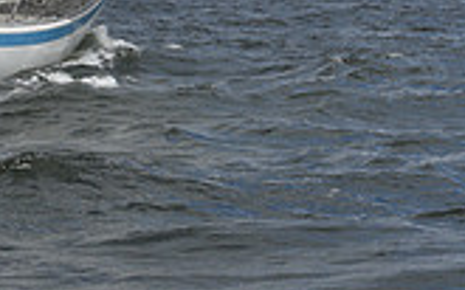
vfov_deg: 5.0
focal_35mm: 251
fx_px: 3180
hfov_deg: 8.3
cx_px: 41
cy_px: -496
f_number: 11
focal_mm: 70
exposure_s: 1/800
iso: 250
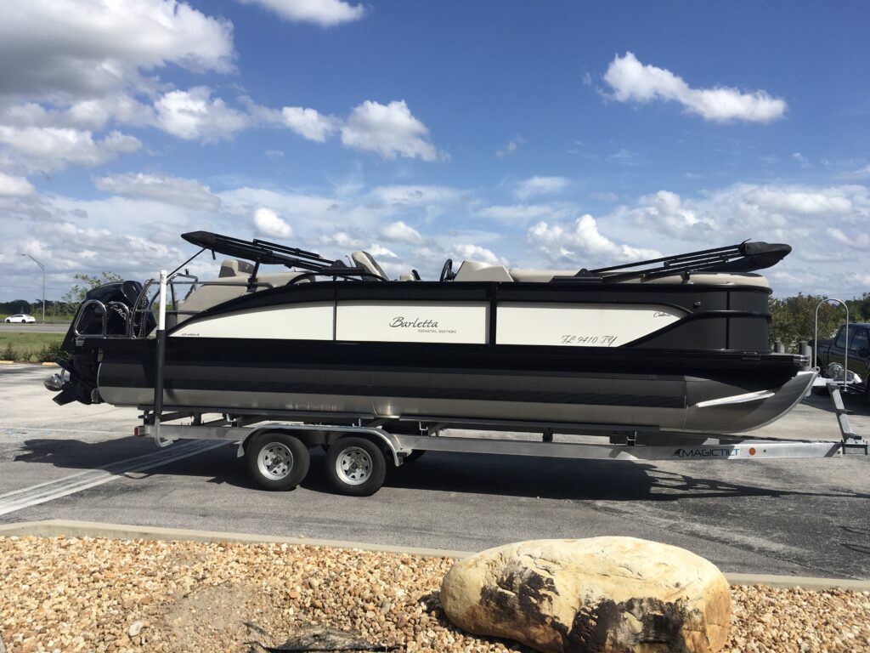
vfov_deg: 48.2
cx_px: 435
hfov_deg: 61.7
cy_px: 326
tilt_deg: -1.2
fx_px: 729
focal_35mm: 29
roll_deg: -0.6
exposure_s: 1/2262
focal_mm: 4.15
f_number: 2.2
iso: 25
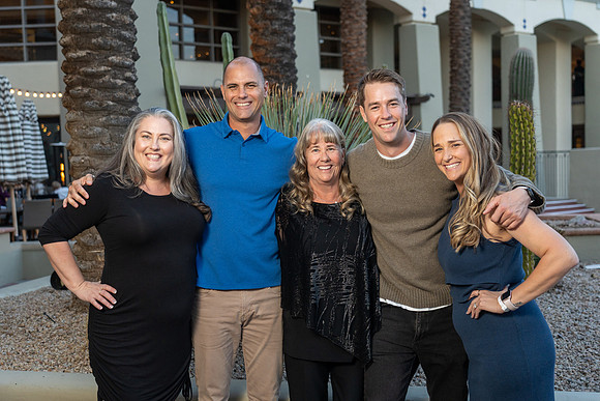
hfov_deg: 40.3
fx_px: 817
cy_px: 200
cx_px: 300
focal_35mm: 49
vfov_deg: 27.5
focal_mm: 49
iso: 800
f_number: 4
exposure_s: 1/200
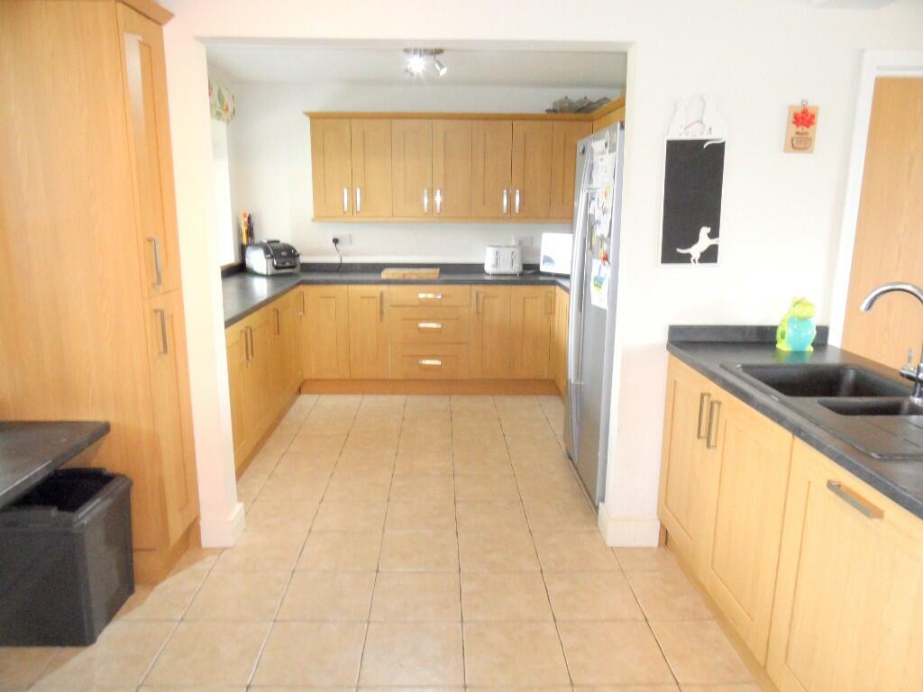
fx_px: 640
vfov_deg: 56.8
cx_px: 462
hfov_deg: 71.6
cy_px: 346
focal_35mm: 24
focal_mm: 3.9
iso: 200
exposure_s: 1/30
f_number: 3.2
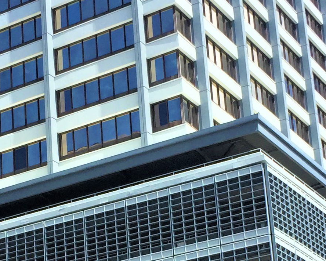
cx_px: 78
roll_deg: +3.1
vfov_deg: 14.6
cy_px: 266
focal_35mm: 104
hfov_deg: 18.3
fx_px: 1004
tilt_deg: +16.4
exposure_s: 1/1647
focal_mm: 4.15
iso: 32
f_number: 2.2
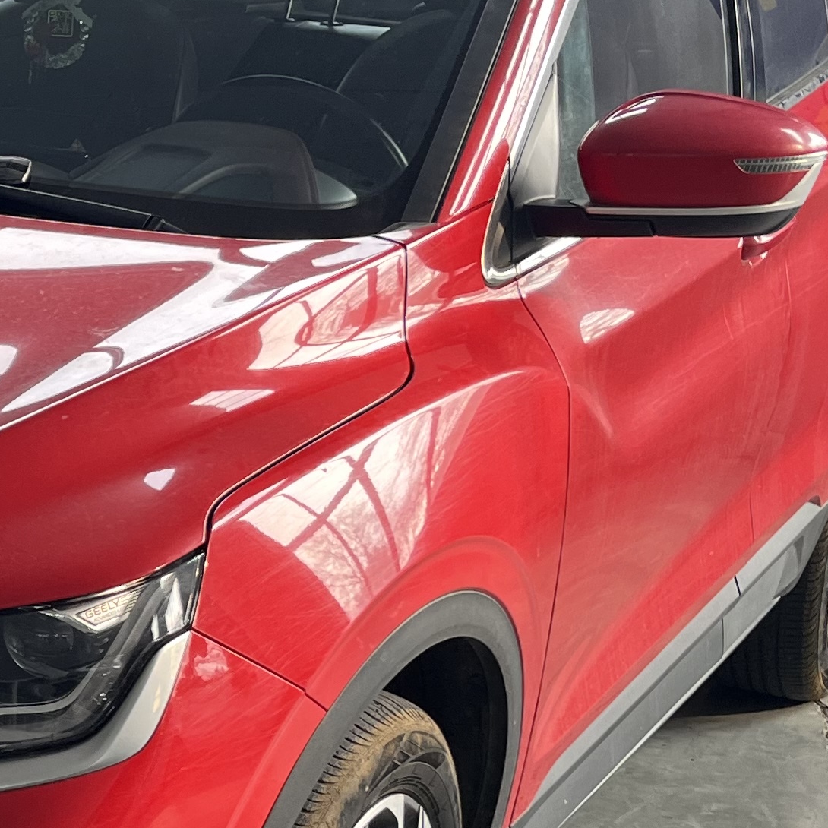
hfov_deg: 19.2
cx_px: -188
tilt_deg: -17.2
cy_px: 596
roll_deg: -3.5
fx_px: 2300
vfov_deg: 20.3
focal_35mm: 85
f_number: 1.6
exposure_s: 1/121
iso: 100
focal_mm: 5.1
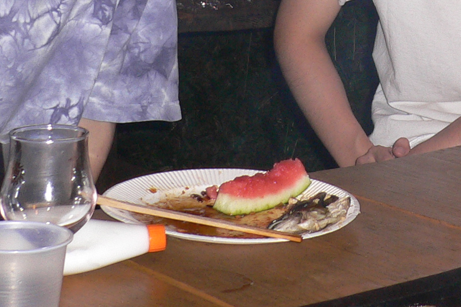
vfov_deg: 12.6
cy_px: -101
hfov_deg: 18.8
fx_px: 1344
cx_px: 480
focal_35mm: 105
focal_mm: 5.8
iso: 150
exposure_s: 1/60
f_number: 2.8
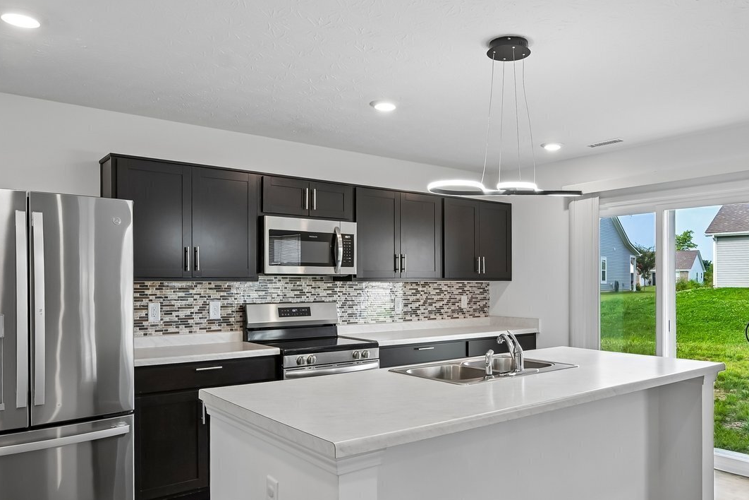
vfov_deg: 47.8
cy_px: 279
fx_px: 562
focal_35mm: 27
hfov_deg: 67.0
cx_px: 432
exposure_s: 1/15
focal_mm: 14
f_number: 8
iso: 160
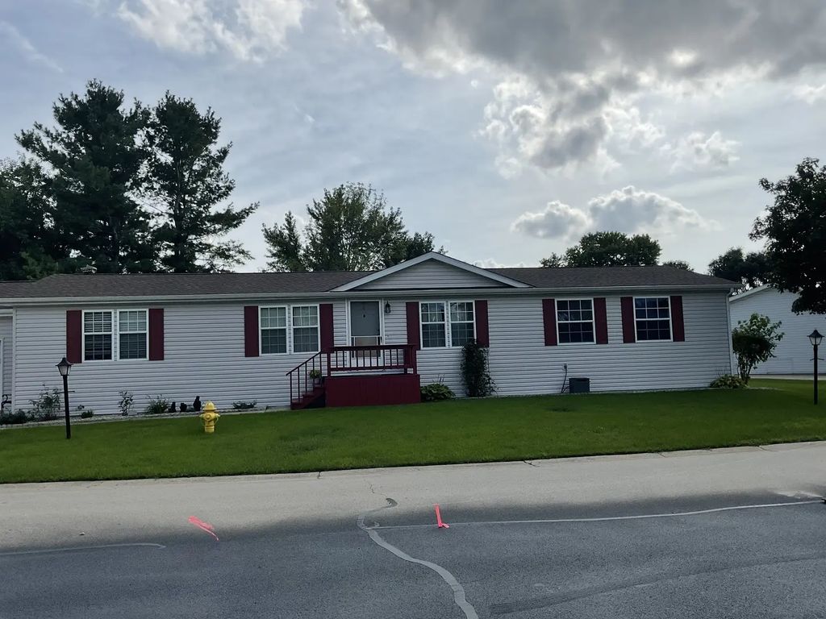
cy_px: 310
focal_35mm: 29
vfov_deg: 48.2
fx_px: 692
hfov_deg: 61.7
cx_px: 413
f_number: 1.8
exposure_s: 1/4065
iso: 16
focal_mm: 3
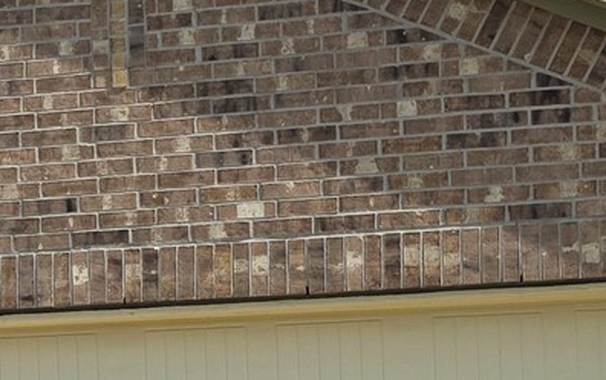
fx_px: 2082
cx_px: -484
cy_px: 507
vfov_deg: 10.2
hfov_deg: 14.5
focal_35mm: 126
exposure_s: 1/7944
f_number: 1.7
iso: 40
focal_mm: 6.3
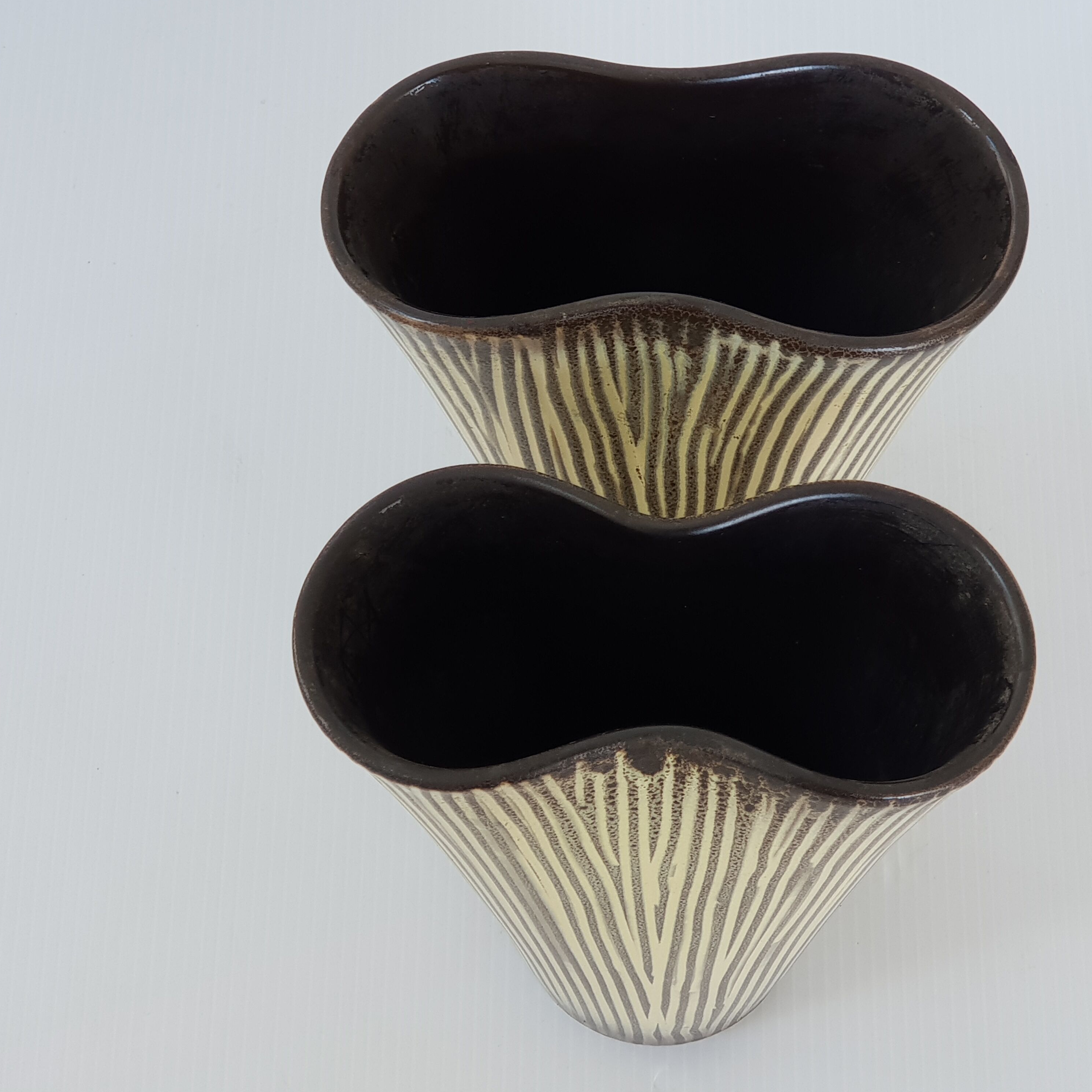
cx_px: 655
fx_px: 2213
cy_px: 541
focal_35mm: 62
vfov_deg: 27.7
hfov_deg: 27.7
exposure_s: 1/33
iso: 40
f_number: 2.4
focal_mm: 6
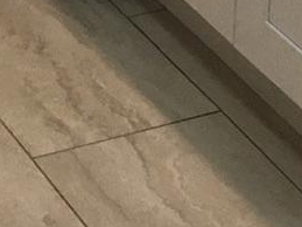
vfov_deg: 5.7
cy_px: -638
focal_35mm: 226
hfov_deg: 8.8
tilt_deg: -10.1
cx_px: 126
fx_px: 1971
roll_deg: -1.7
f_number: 2.2
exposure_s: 1/30
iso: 40
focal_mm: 4.15
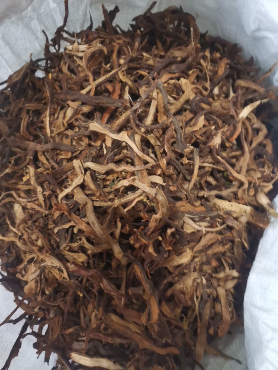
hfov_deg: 53.1
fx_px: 278
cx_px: 139
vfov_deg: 67.3
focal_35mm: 26
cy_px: 185
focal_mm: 5.5
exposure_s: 1/25
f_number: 1.8
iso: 400
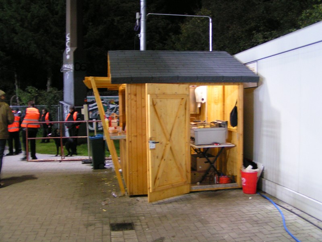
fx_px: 353
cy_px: 121
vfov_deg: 37.7
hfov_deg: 49.0
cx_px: 161
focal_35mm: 38
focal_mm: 5.8
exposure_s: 1/8
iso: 200
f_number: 2.8
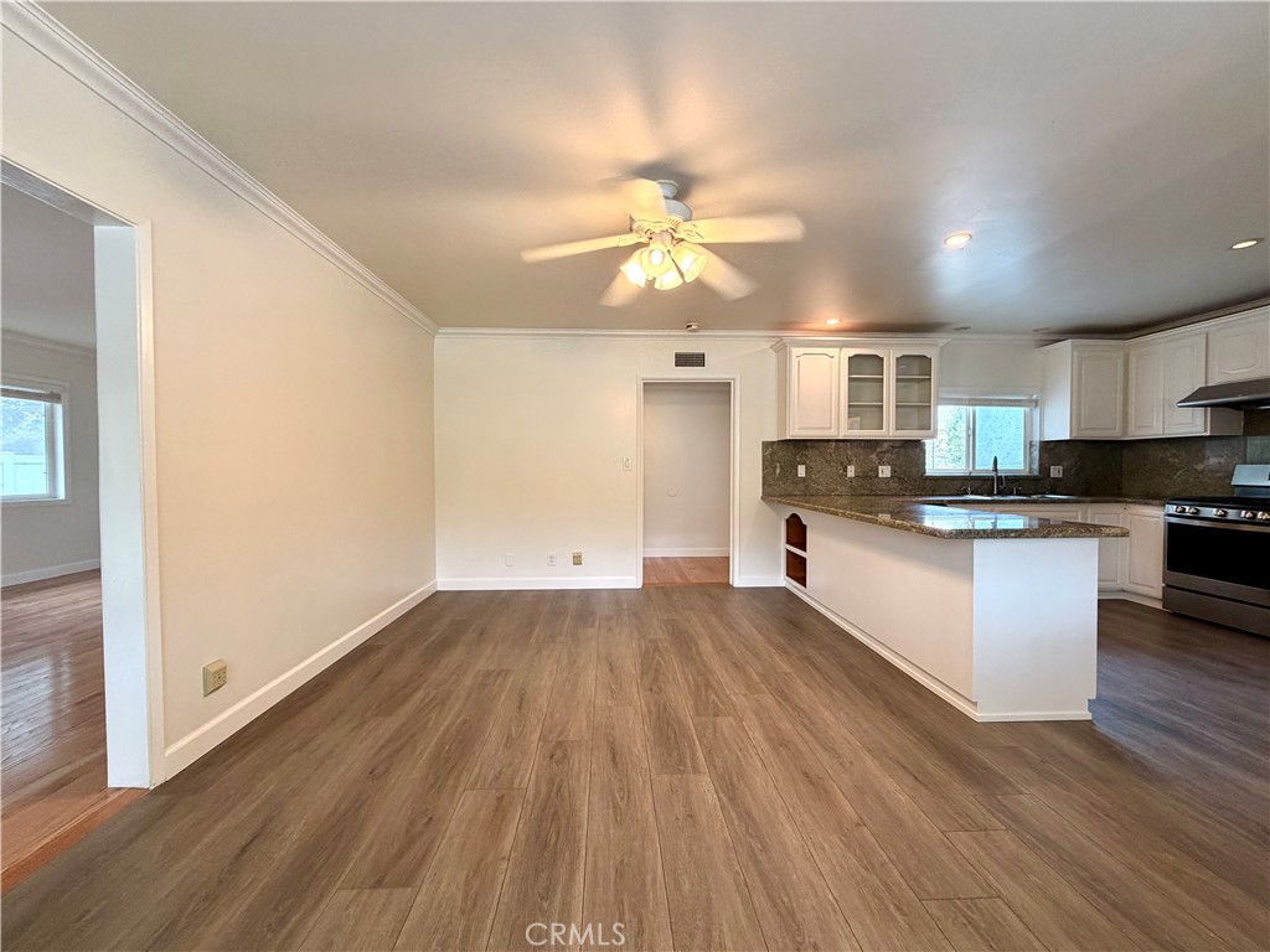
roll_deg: +0.4
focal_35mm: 14
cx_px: 635
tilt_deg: -1.5
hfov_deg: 102.1
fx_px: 514
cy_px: 476
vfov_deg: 85.7
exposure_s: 1/60
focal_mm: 2.22
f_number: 2.2
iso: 160
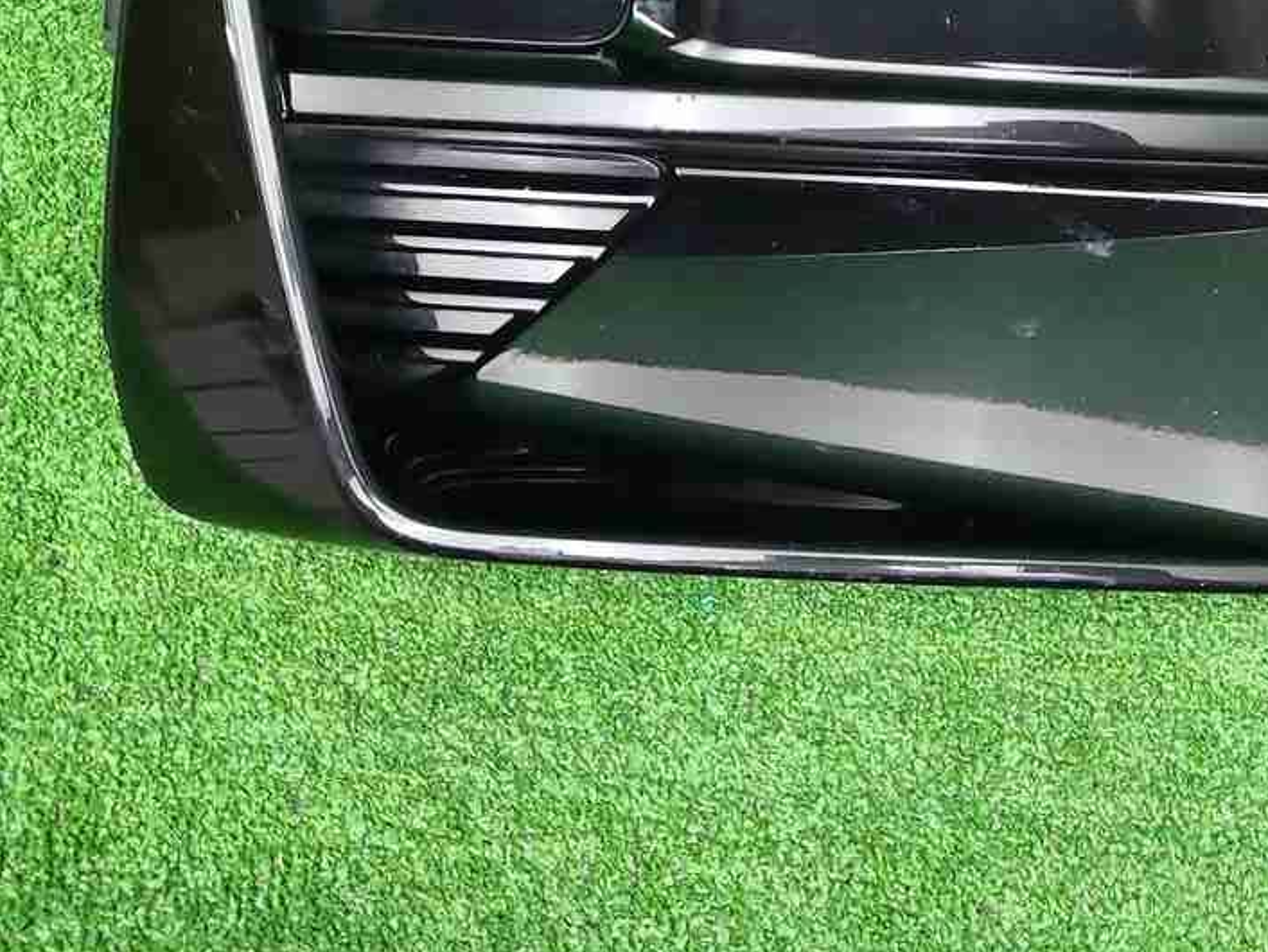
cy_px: 160
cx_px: 859
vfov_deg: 26.9
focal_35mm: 53
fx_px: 1942
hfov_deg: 35.8
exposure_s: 1/50
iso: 462
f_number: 1.8
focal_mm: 5.4
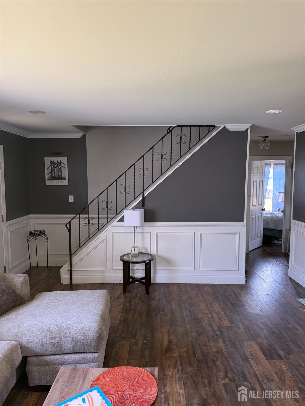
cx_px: 152
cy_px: 203
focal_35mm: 24
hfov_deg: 56.8
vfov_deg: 71.6
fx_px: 282
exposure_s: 1/93
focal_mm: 6.76
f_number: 1.78
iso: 200
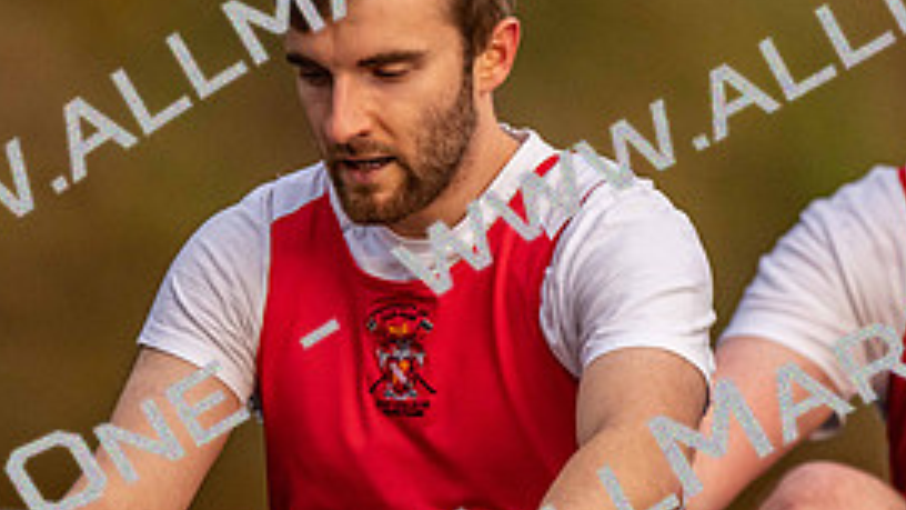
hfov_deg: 1.6
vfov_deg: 0.9
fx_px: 32191
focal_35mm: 1340
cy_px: 352
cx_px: 150
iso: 3200
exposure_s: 1/2500
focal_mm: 600
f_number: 4
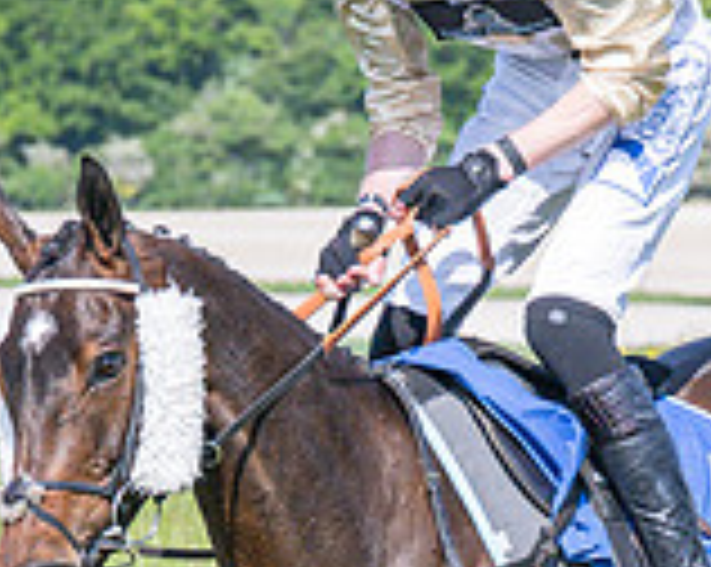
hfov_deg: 3.3
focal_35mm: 580
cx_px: 185
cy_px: 598
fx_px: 12190
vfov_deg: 2.7
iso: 400
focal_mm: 77
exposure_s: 1/3200
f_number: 4
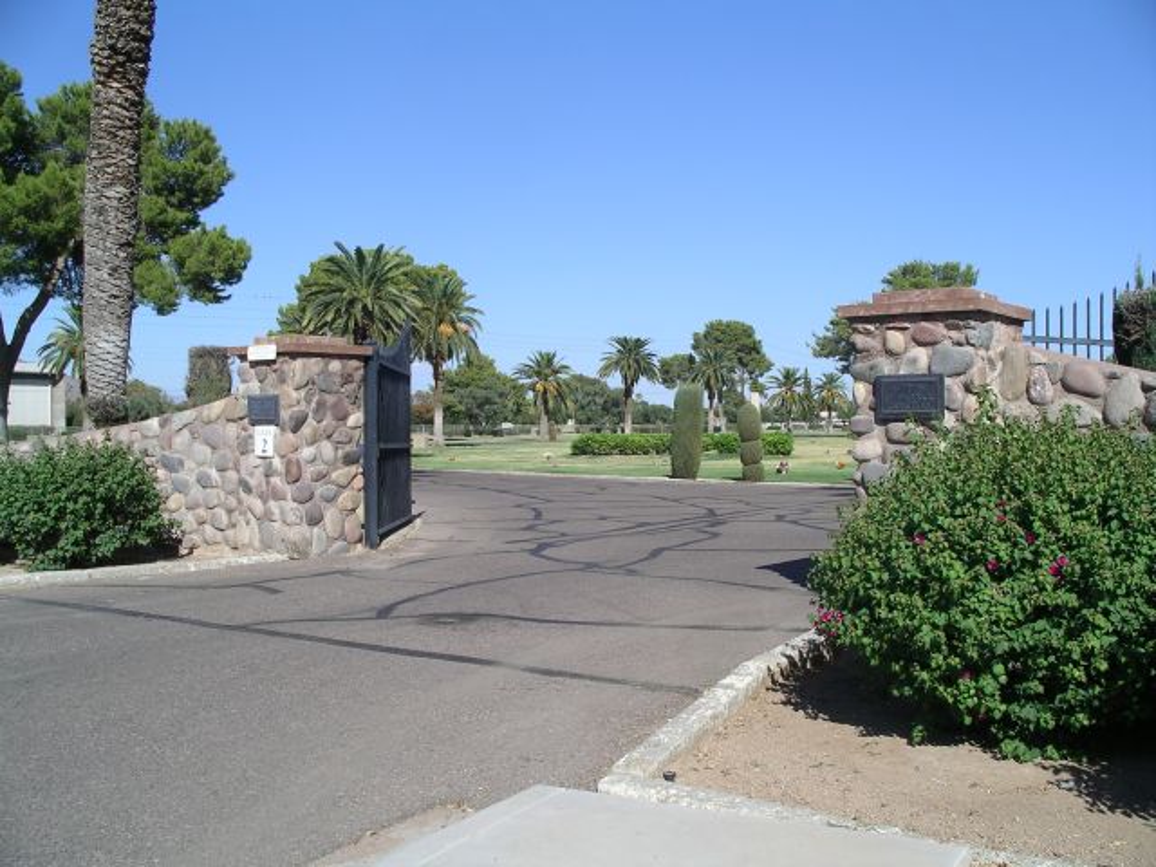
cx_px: 578
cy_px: 434
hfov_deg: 50.1
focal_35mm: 37
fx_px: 1236
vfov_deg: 38.7
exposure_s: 1/416
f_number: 6
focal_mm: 7.8
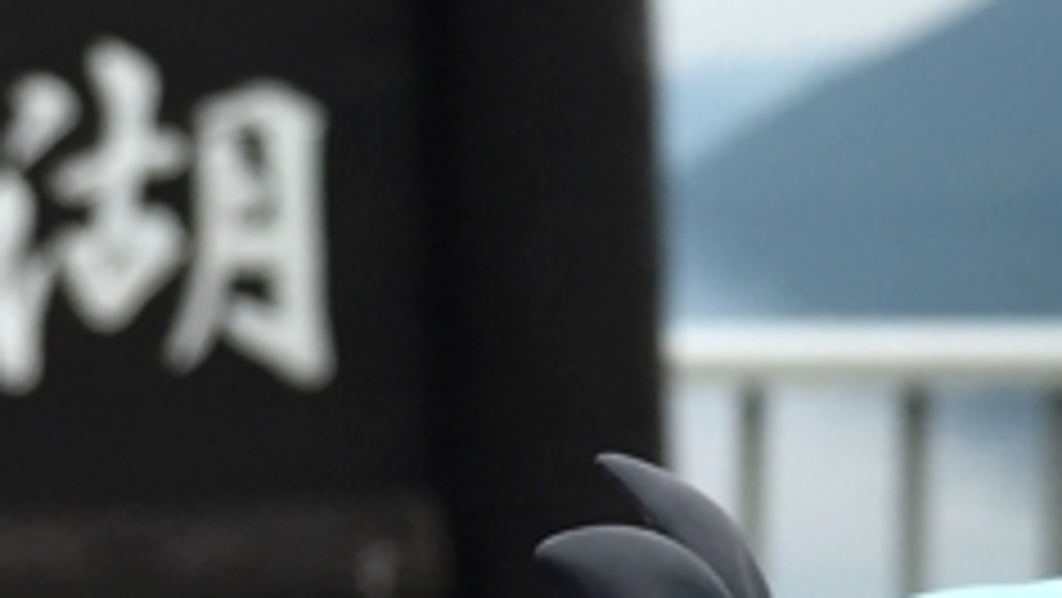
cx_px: 760
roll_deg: +0.0
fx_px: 3860
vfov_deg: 8.9
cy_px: 207
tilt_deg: -0.1
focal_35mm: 137
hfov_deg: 15.6
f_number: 2.2
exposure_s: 1/950
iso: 25
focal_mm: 4.15
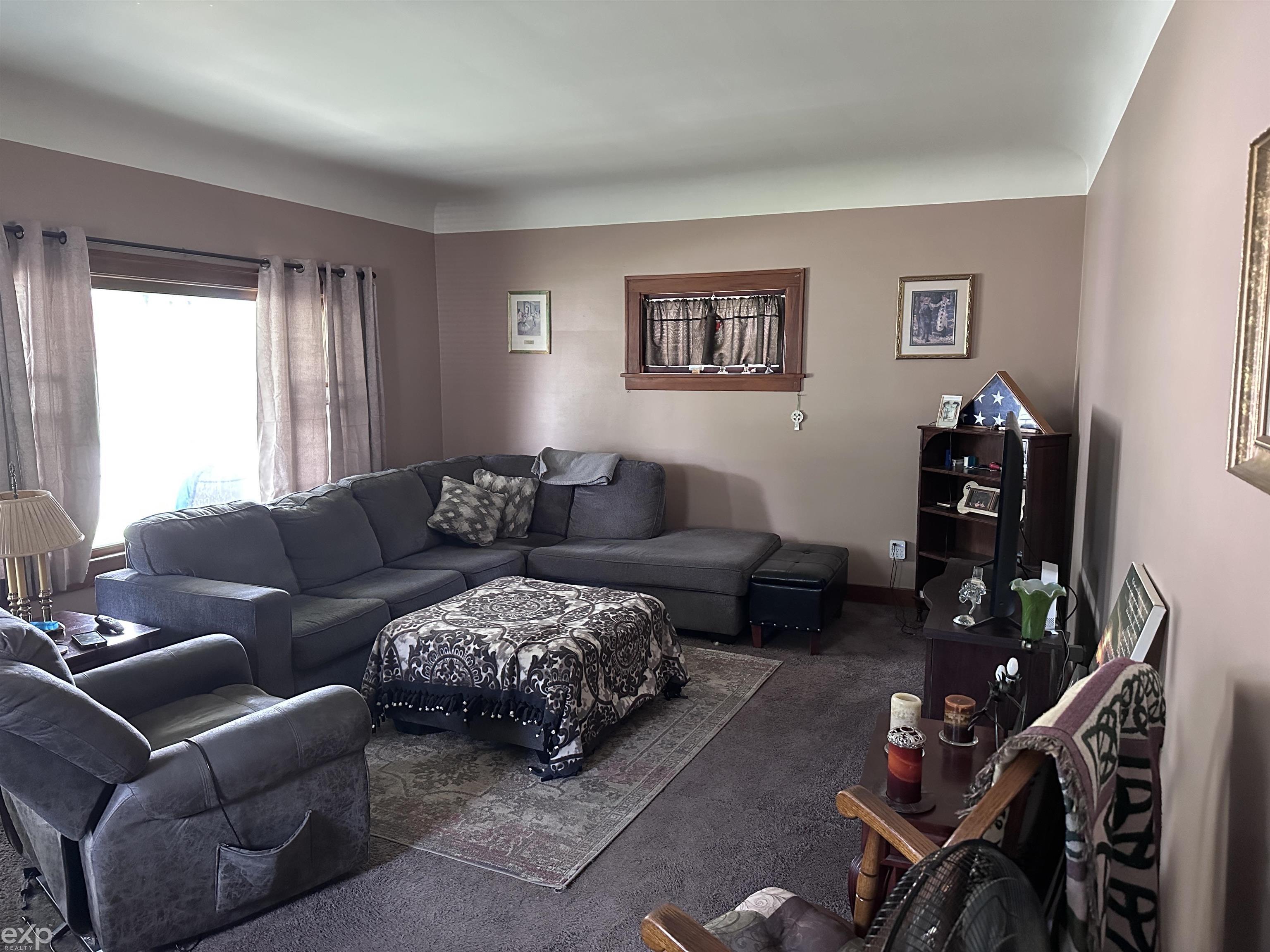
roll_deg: -0.4
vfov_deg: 56.8
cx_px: 635
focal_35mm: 24
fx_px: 881
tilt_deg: -7.5
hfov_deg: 71.6
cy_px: 476
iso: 800
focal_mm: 6.86
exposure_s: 1/60
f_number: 1.78
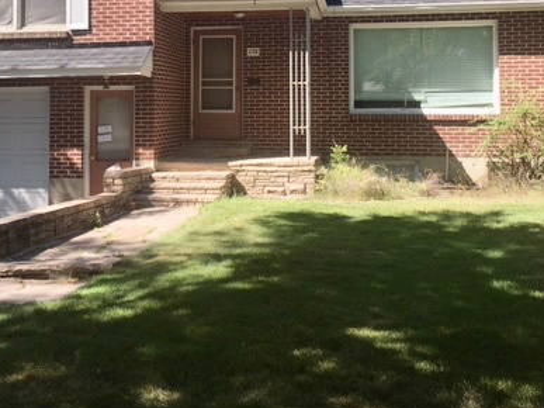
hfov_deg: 39.7
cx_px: 259
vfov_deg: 29.5
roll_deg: +0.6
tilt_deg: +2.4
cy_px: 79
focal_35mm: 48
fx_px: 754
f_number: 2.2
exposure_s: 1/646
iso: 25
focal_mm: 4.15
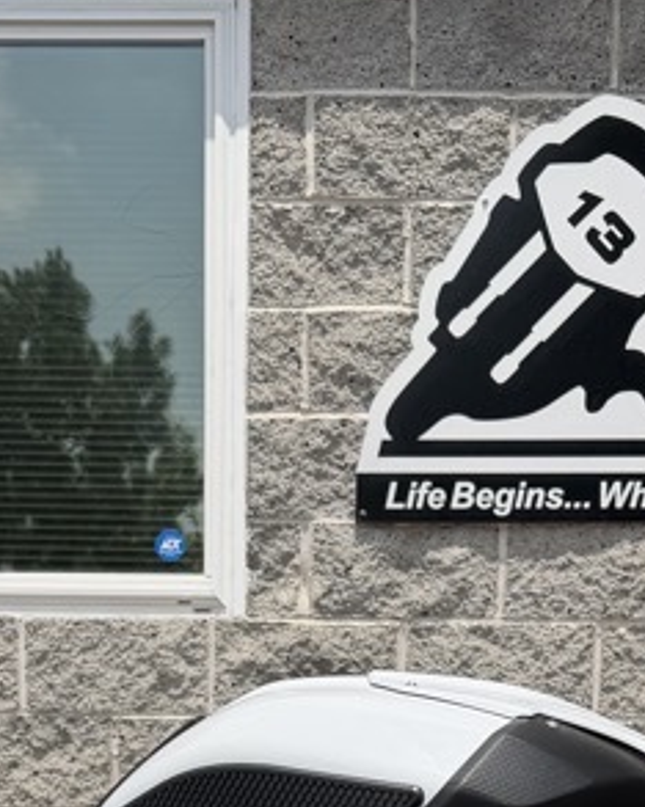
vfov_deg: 21.2
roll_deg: +0.5
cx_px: 243
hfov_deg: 18.7
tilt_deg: -9.0
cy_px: 1038
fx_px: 1959
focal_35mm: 82
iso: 80
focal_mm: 6.76
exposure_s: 1/4167
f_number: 1.78
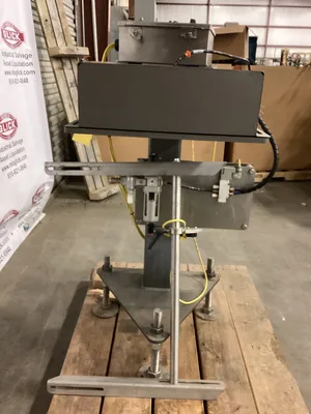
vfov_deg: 58.4
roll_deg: +1.6
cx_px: 156
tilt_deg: -20.0
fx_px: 371
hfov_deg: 45.4
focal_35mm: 31
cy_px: 207
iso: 800
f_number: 2.4
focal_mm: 3.3
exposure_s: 1/30
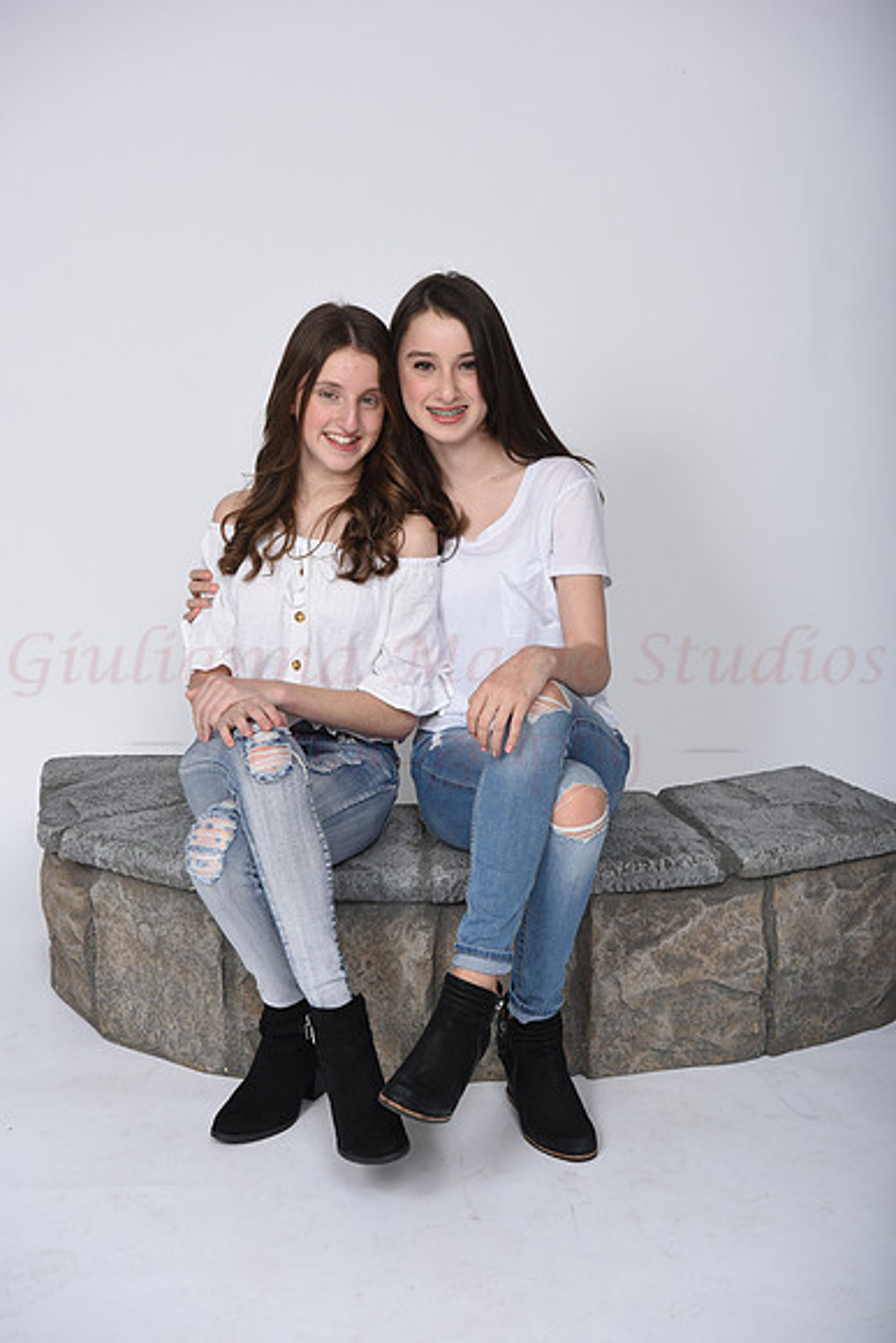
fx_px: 2052
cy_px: 672
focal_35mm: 55
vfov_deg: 36.2
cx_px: 448
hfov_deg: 24.6
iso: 160
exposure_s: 1/250
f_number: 9
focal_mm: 55
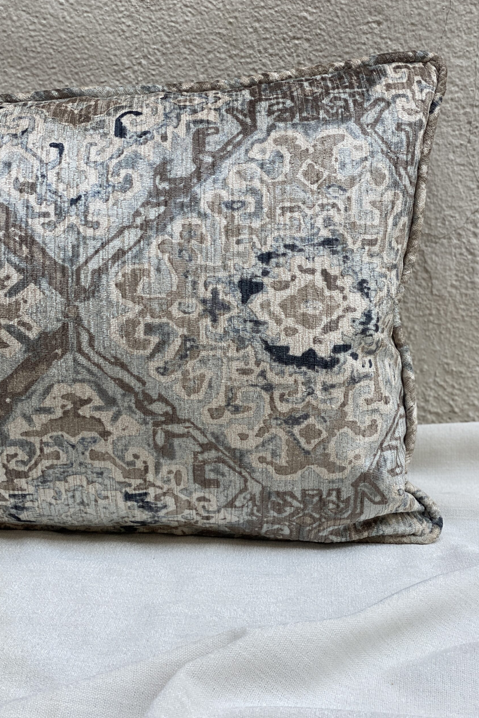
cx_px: 245
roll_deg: -0.1
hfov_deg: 24.6
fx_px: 1098
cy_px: 357
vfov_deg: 36.2
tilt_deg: -15.6
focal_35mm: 55
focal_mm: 6
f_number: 2
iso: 25
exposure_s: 1/122
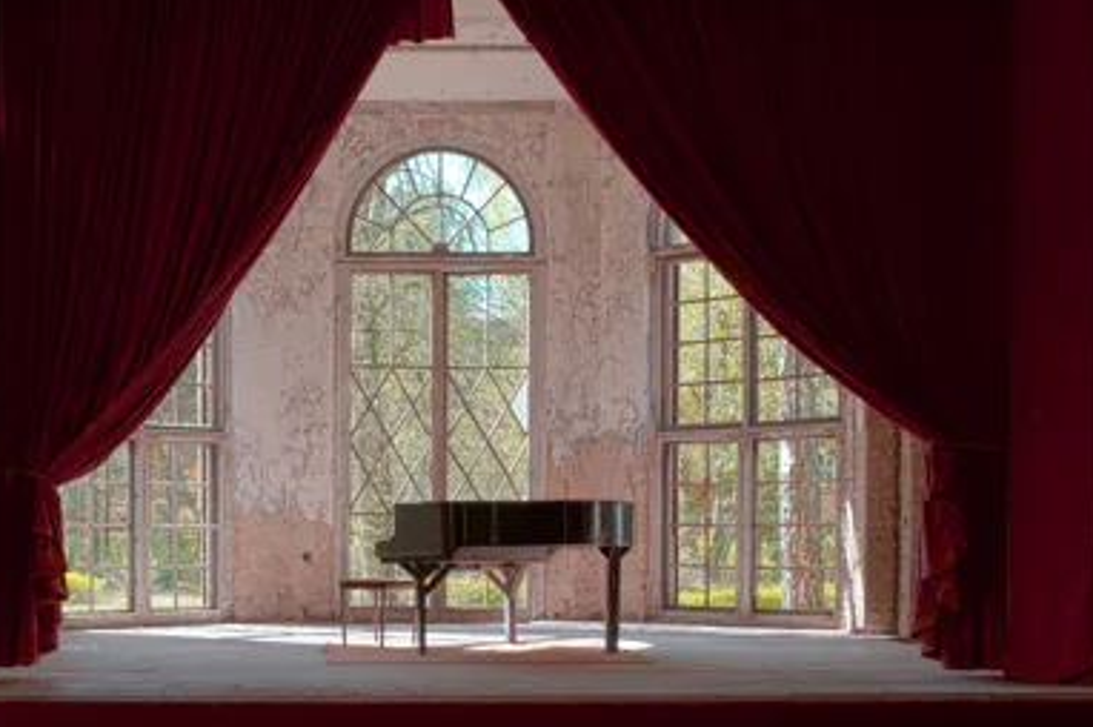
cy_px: 499
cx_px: 498
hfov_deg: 36.2
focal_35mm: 55
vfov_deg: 24.4
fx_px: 1668
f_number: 7.1
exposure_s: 1/30
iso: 800
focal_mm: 35
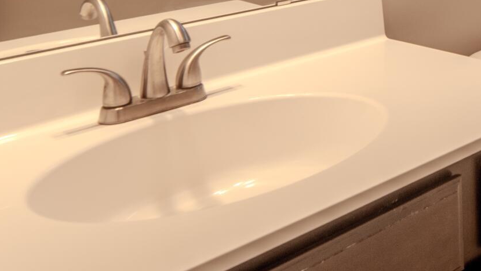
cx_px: 626
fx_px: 676
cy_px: -123
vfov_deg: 19.9
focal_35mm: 53
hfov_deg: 30.7
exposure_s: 1/13
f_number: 8
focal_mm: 14
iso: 100
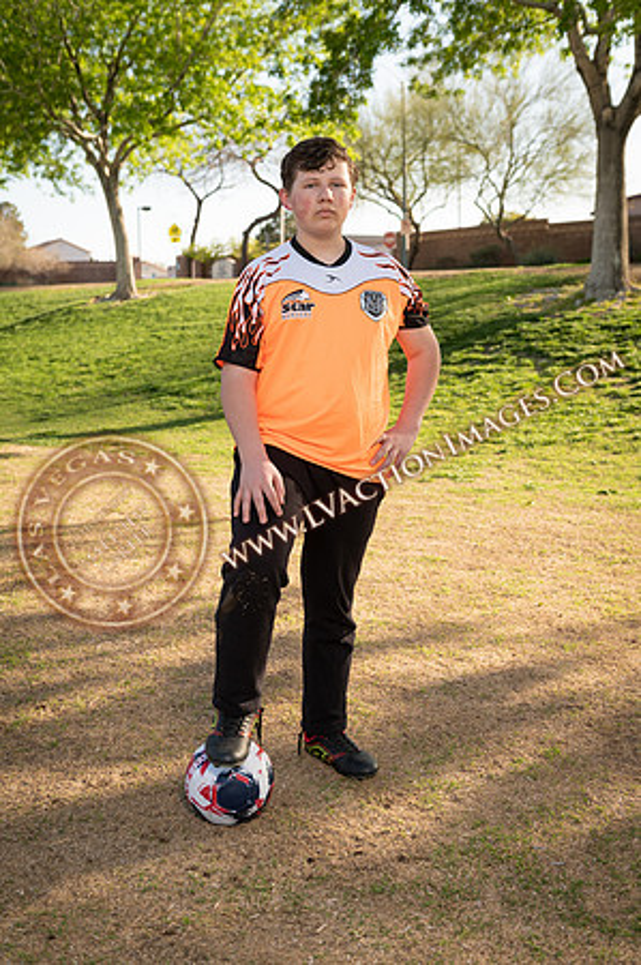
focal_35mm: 42
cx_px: 320
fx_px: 1124
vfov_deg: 46.4
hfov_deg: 31.8
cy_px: 482
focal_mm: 42
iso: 100
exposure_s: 1/250
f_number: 4
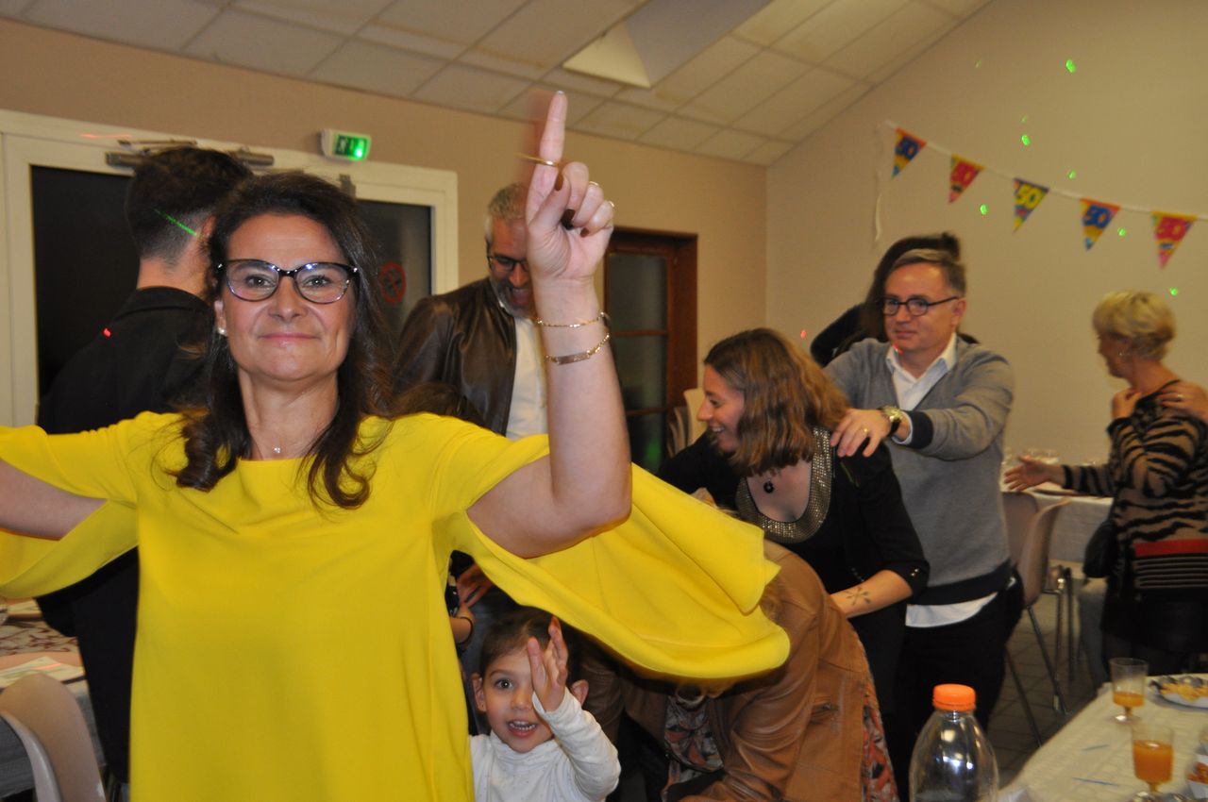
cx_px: 604
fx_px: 1508
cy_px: 401
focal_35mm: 45
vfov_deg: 29.8
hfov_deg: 43.7
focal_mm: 30
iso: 800
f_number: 4.2
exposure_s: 1/60
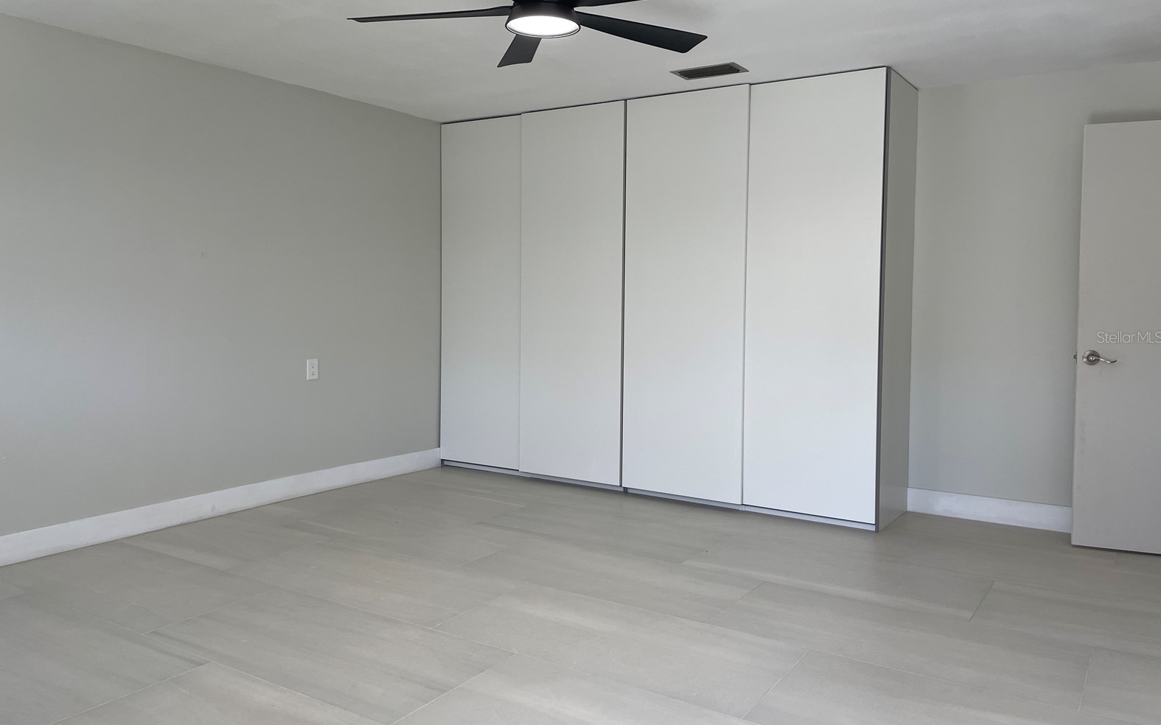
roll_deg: -1.1
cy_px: 337
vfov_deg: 44.5
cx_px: 576
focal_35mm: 28
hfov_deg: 66.5
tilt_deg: -3.0
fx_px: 886
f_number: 1.6
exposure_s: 1/120
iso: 40
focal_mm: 4.2
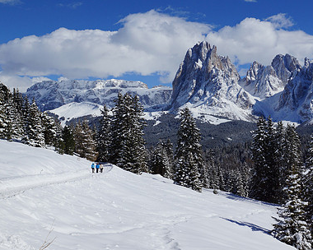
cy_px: 132
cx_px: 194
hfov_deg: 42.6
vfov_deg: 34.9
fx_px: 398
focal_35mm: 43
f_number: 9
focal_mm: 20
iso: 100
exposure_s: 1/1000
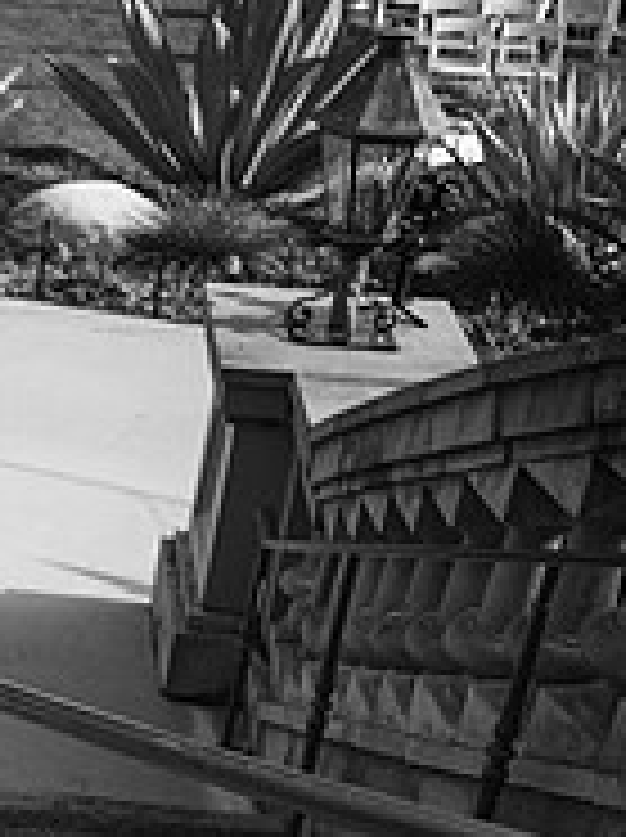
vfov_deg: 23.1
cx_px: -468
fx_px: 2030
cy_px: 603
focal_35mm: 84
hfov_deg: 15.3
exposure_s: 1/2500
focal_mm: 28
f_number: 2.8
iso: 100
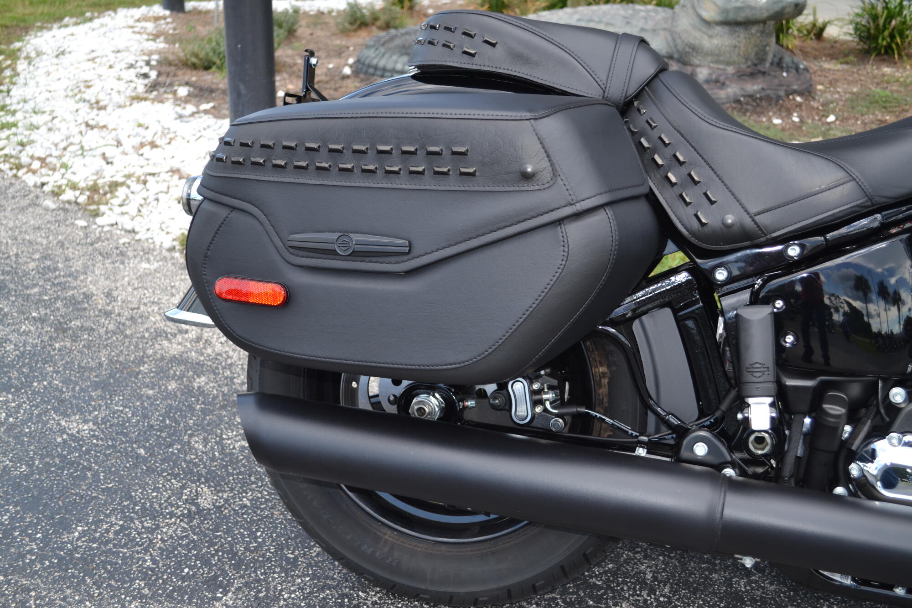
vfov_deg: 30.8
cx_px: 456
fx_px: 1102
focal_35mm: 44
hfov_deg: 45.0
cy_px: 304
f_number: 4.5
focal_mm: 29
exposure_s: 1/125
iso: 110
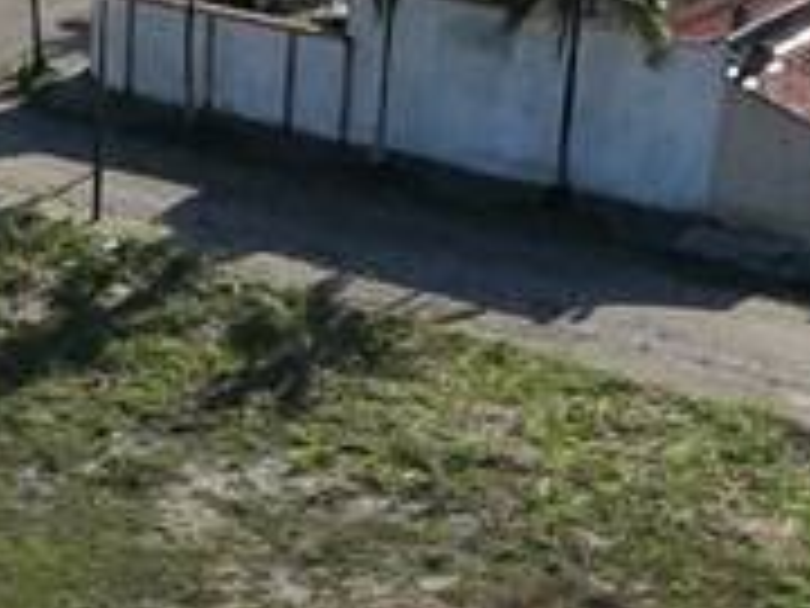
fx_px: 2995
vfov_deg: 11.1
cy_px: 955
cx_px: -126
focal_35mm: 128
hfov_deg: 14.9
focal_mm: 3.05
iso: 400
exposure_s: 1/4000
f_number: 2.2
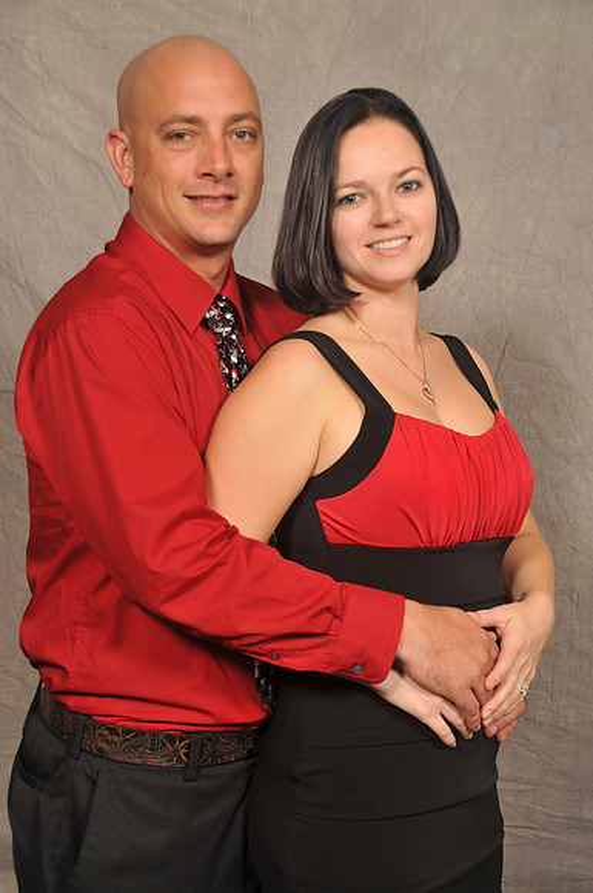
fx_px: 1487
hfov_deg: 22.6
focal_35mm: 60
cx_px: 296
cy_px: 446
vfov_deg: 33.4
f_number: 5.6
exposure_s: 1/125
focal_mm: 40
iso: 200
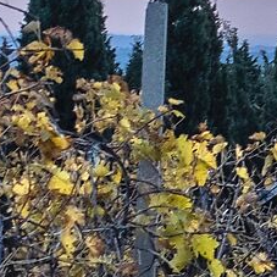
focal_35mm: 431
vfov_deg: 4.1
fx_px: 3902
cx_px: 608
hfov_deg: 4.0
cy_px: 200
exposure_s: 1/200
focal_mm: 32
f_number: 4
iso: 160
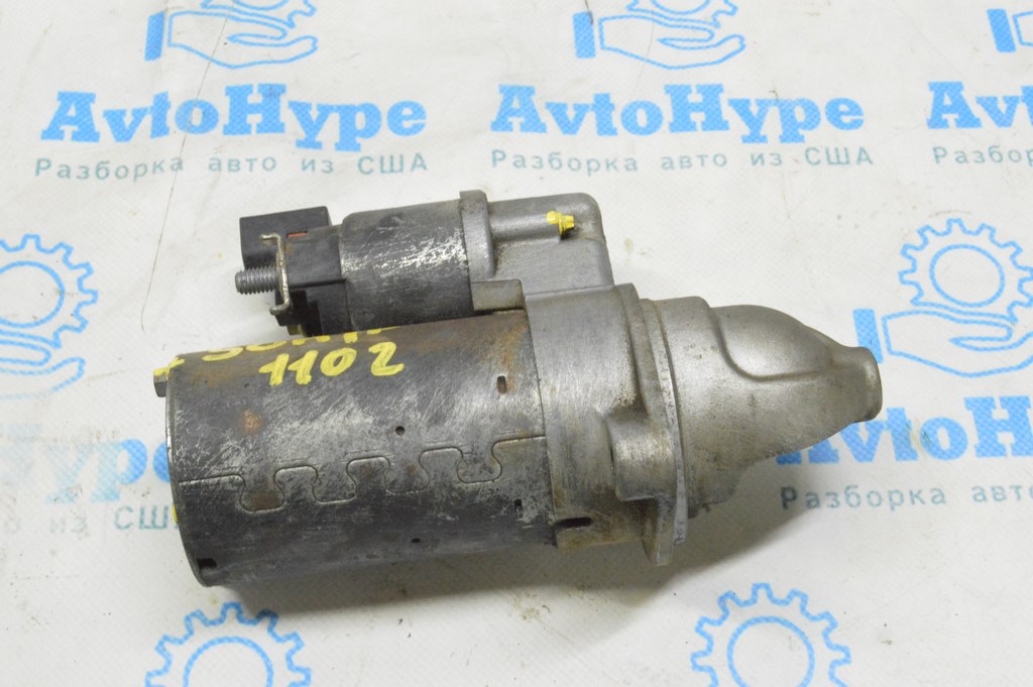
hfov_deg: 37.9
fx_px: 1505
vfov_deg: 25.7
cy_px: 344
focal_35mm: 52
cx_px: 516
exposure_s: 1/15
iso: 6400
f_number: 20
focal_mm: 35
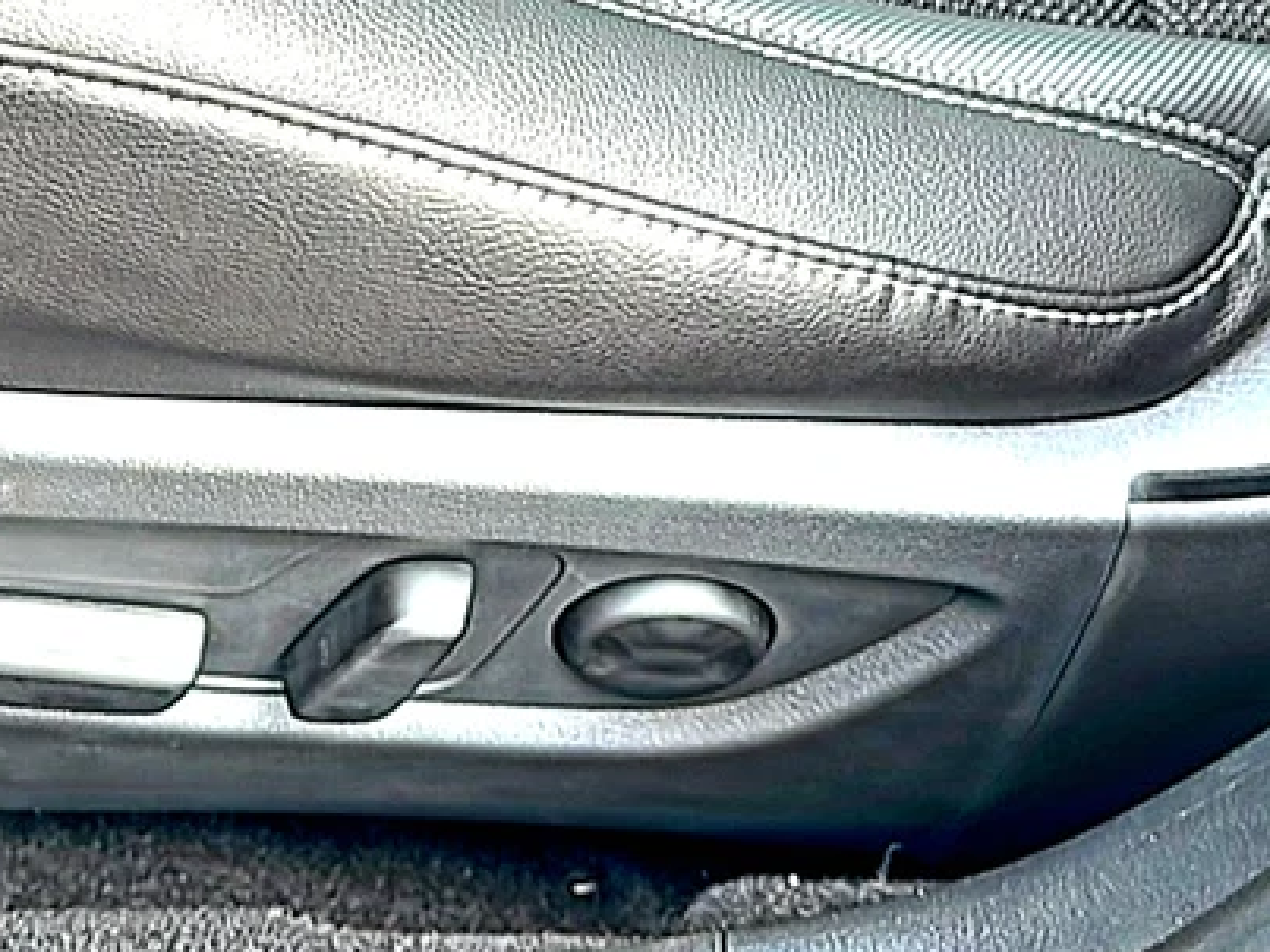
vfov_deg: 22.0
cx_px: 230
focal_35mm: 66
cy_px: 197
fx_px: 2421
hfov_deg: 28.7
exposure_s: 1/124
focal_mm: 6.86
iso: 64
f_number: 1.78
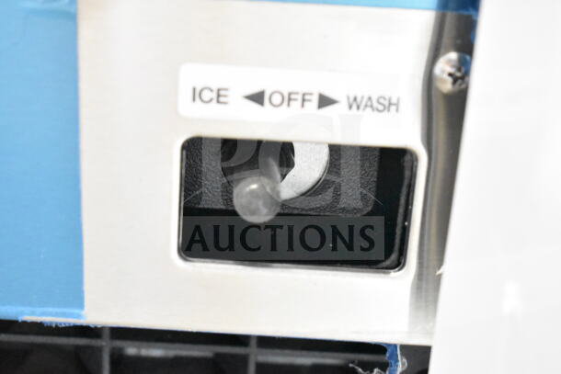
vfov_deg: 16.6
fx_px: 1286
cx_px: 280
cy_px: 187
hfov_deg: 24.6
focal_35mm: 82
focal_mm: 55
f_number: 5.6
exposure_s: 1/100
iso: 16000
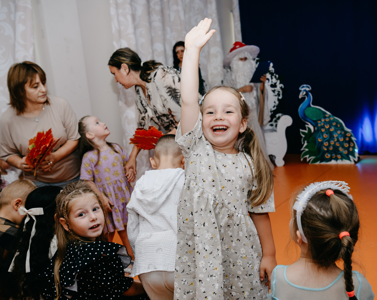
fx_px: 412
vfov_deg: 40.0
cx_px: 212
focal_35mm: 37
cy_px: 160
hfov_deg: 49.0
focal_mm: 31
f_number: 4
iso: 250
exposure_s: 1/160
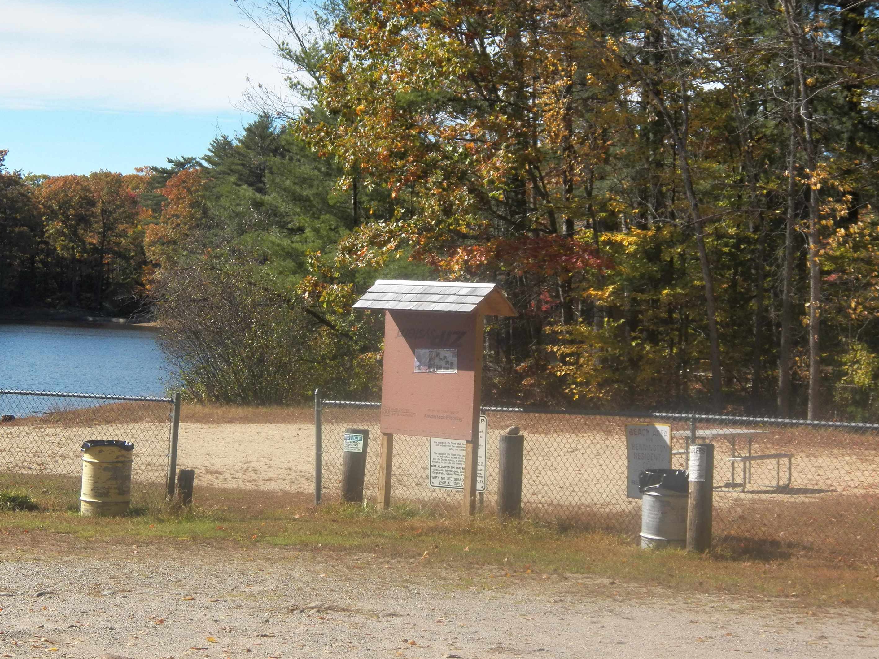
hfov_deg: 21.3
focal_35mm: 92
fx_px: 2336
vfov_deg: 16.1
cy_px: 320
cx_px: 407
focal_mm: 15.2
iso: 125
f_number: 4
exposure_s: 1/1250
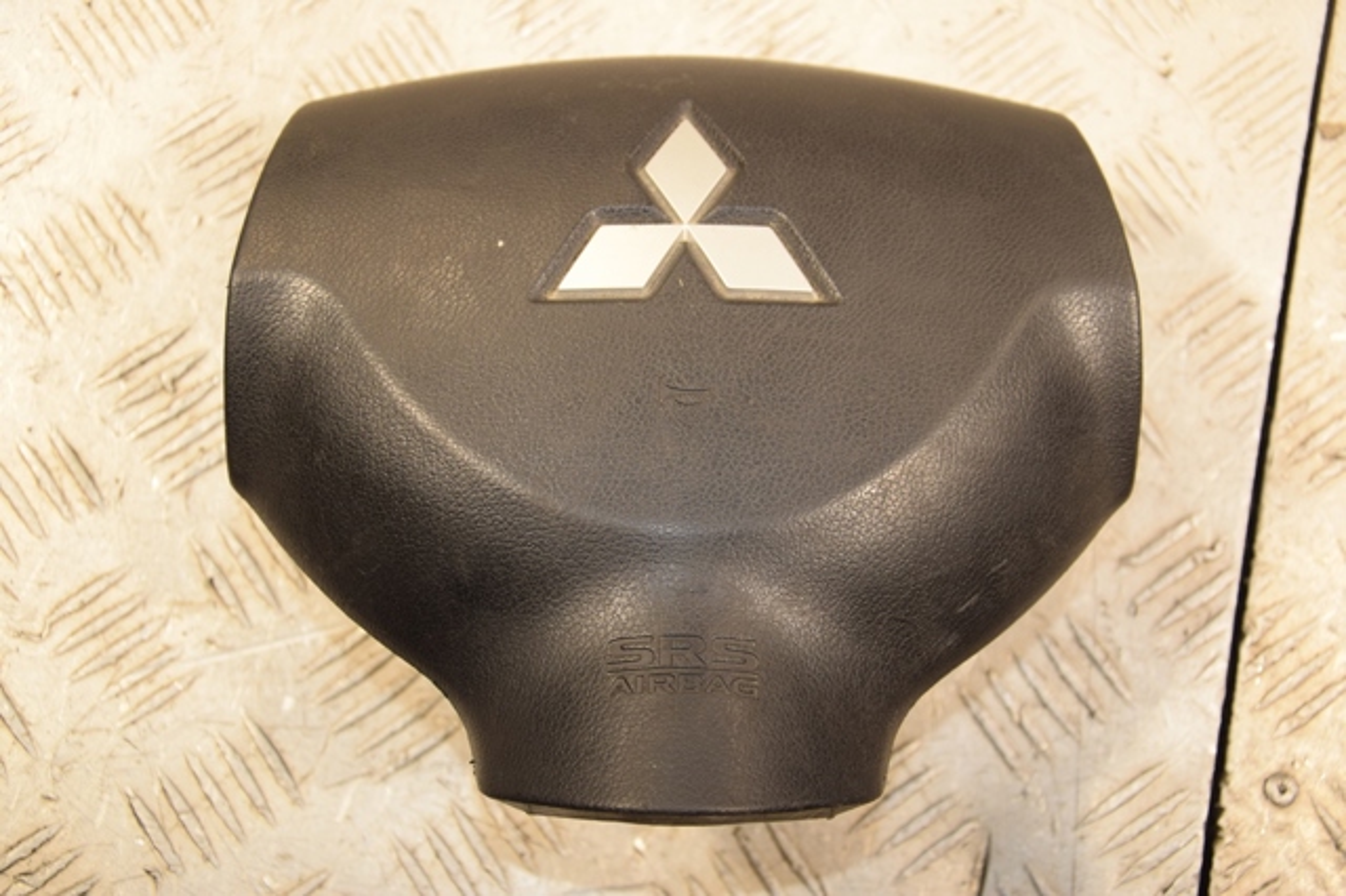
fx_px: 1962
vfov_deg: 25.7
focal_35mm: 52
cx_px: 673
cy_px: 448
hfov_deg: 37.9
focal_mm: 35
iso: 800
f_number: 5
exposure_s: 1/200
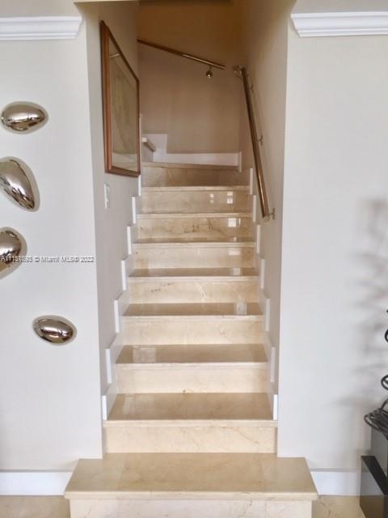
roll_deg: -0.2
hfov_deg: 48.2
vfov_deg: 61.7
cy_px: 259
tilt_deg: -7.0
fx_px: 433
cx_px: 194
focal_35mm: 29
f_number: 2.2
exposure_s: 1/60
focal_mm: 4.15
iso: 32
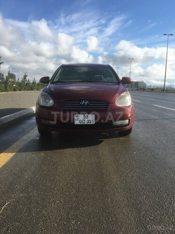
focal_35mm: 29
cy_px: 117
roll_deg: -1.4
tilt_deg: -6.5
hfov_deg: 48.2
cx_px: 88
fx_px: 195
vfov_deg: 61.7
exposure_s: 1/1637
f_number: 2.2
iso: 25
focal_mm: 4.15
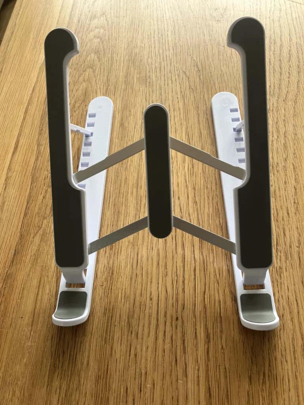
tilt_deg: -62.9
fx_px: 328
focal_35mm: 28
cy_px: 202
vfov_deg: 63.4
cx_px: 152
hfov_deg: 49.7
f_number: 1.8
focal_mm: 3.99
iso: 50
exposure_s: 1/121
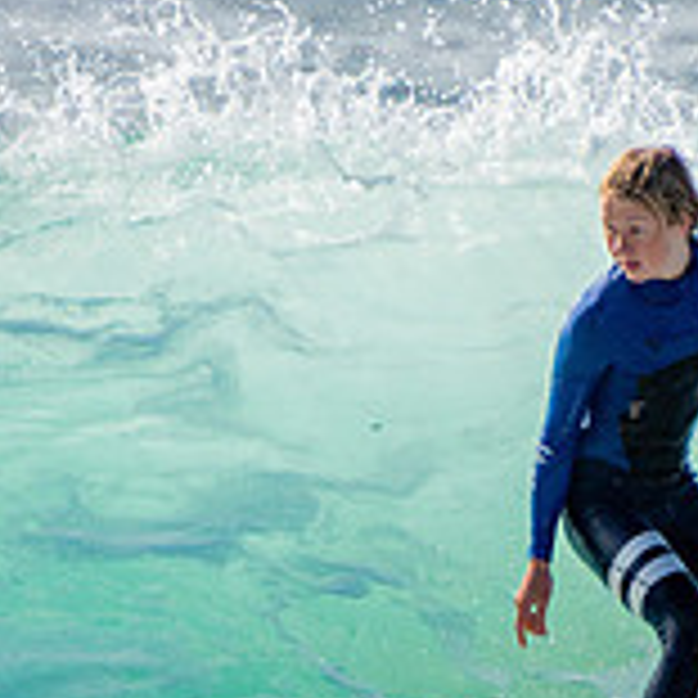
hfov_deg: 0.9
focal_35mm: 1909
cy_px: 732
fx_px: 43550
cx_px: 653
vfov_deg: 0.9
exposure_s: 1/2000
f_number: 5.6
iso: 250
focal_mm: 400
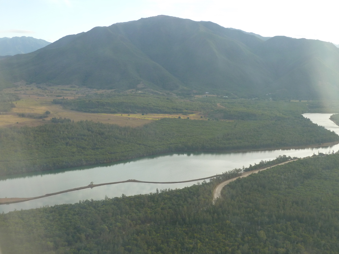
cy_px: 127
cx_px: 170
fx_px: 431
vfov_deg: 32.9
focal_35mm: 44
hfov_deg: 42.9
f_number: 4
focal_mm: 7.3
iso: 160
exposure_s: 1/200
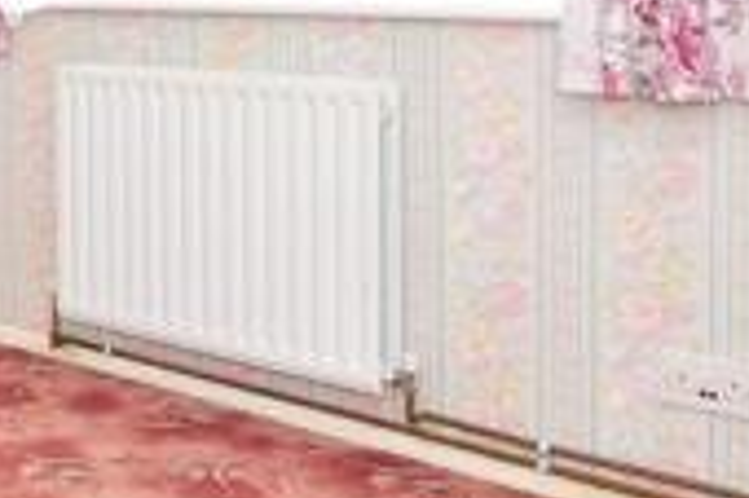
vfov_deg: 22.3
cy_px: -24
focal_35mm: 58
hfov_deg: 27.2
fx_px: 1206
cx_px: -291
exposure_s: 1/50
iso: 400
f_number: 8
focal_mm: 10
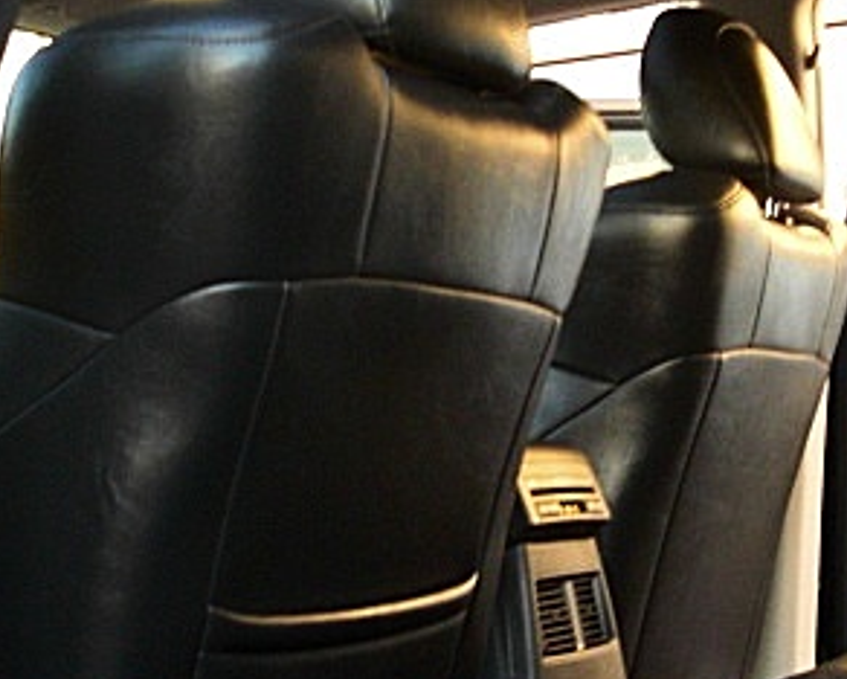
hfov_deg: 24.7
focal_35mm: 77
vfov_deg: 19.9
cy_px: 441
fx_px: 1932
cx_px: 534
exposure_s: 1/80
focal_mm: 6.3
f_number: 2.8
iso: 400
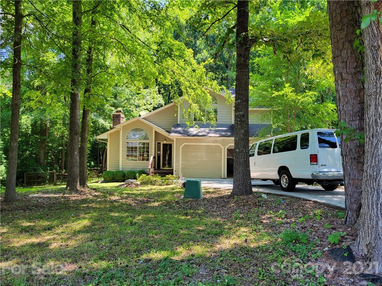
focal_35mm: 26
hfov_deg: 67.3
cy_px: 143
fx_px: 287
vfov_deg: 53.1
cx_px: 191
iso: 40
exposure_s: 1/189
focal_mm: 5.4
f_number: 1.8
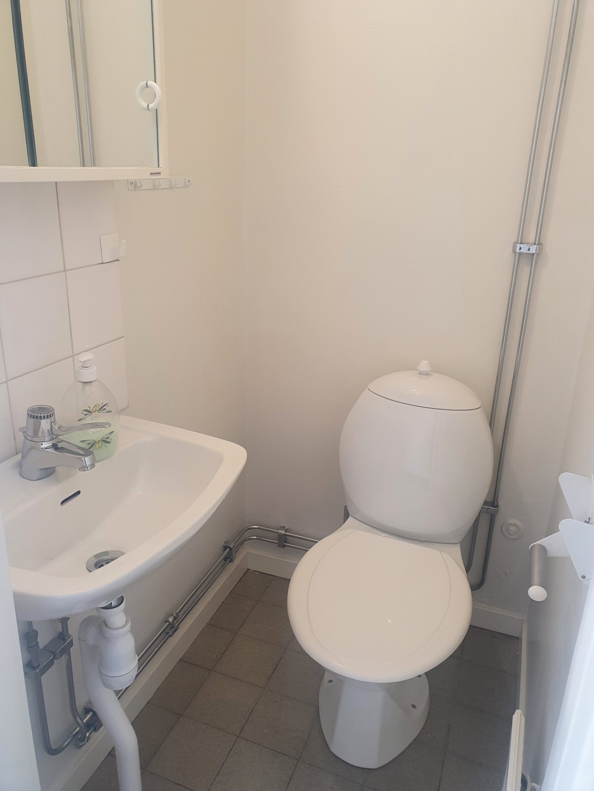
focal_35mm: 26
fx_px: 595
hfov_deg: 53.1
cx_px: 297
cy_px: 396
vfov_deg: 67.3
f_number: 2.4
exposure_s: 1/50
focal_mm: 4.32
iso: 200
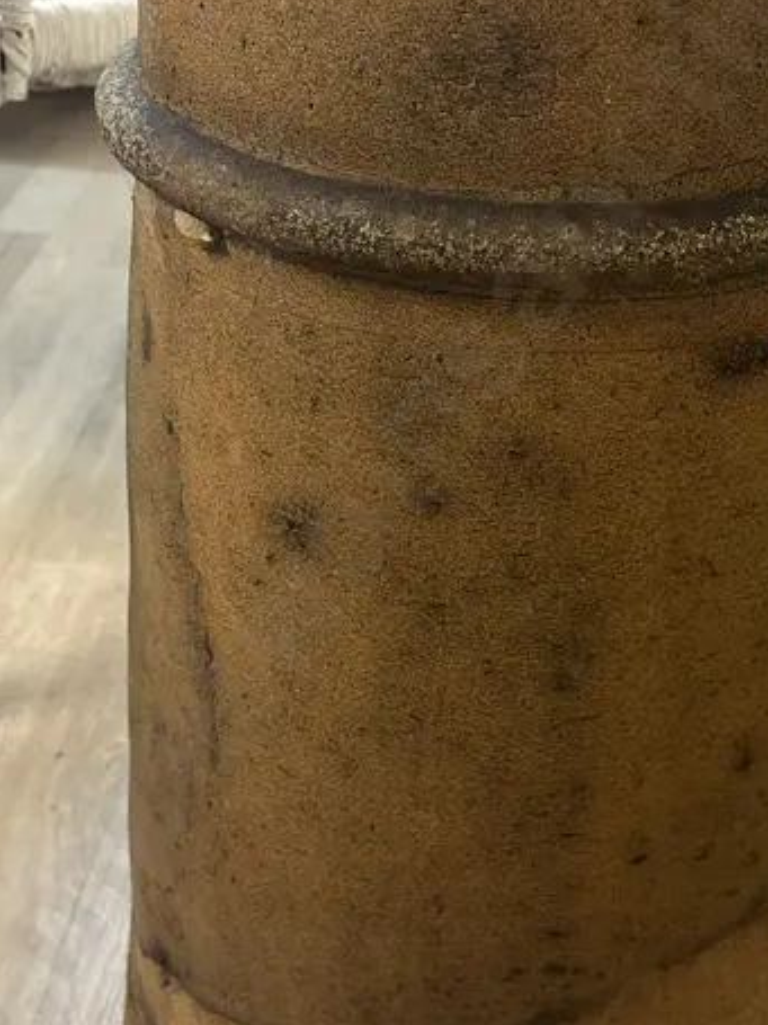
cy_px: 381
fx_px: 1598
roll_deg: -3.6
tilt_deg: -27.7
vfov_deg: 35.3
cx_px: 466
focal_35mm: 54
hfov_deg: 27.0
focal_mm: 6.86
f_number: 1.78
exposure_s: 1/50
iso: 250
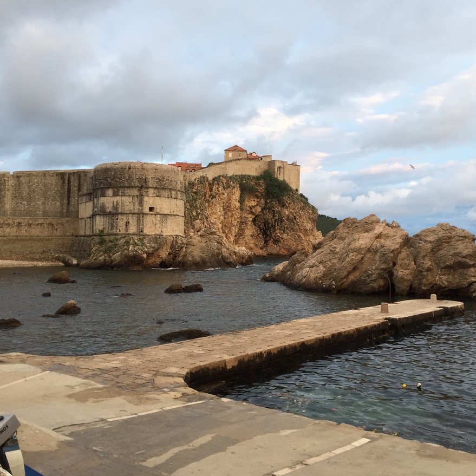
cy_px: 234
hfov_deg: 47.2
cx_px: 260
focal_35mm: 35
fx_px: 545
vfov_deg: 47.2
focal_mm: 4.15
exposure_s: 1/50
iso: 40
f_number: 2.2
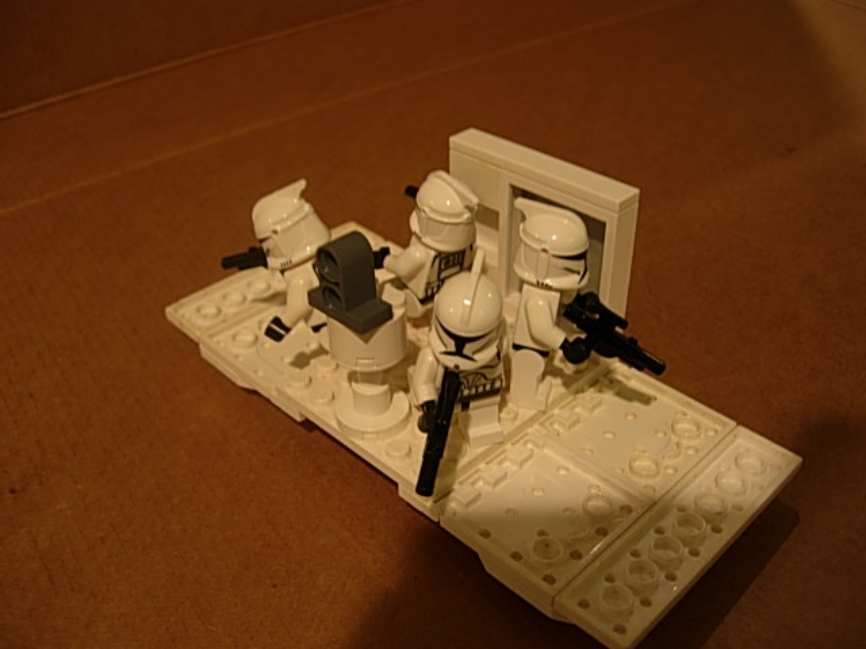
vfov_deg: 39.7
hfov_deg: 51.4
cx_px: 433
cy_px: 324
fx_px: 901
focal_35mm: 36
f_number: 2.7
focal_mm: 7.5
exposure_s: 1/5.3
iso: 50
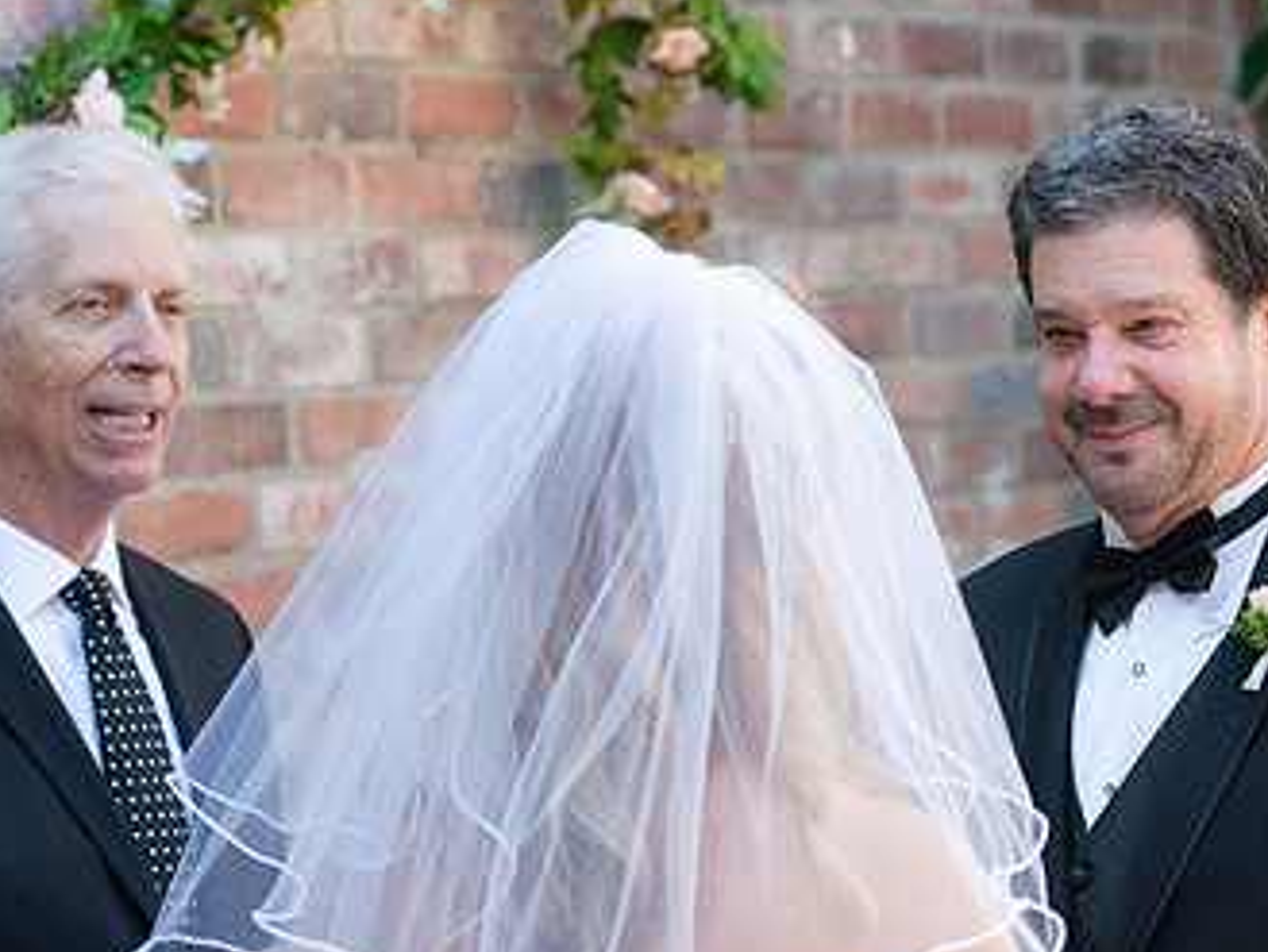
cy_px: 634
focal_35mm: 156
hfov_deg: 12.7
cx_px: 671
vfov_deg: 9.5
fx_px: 5716
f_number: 4.5
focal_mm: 92
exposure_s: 1/800
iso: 800
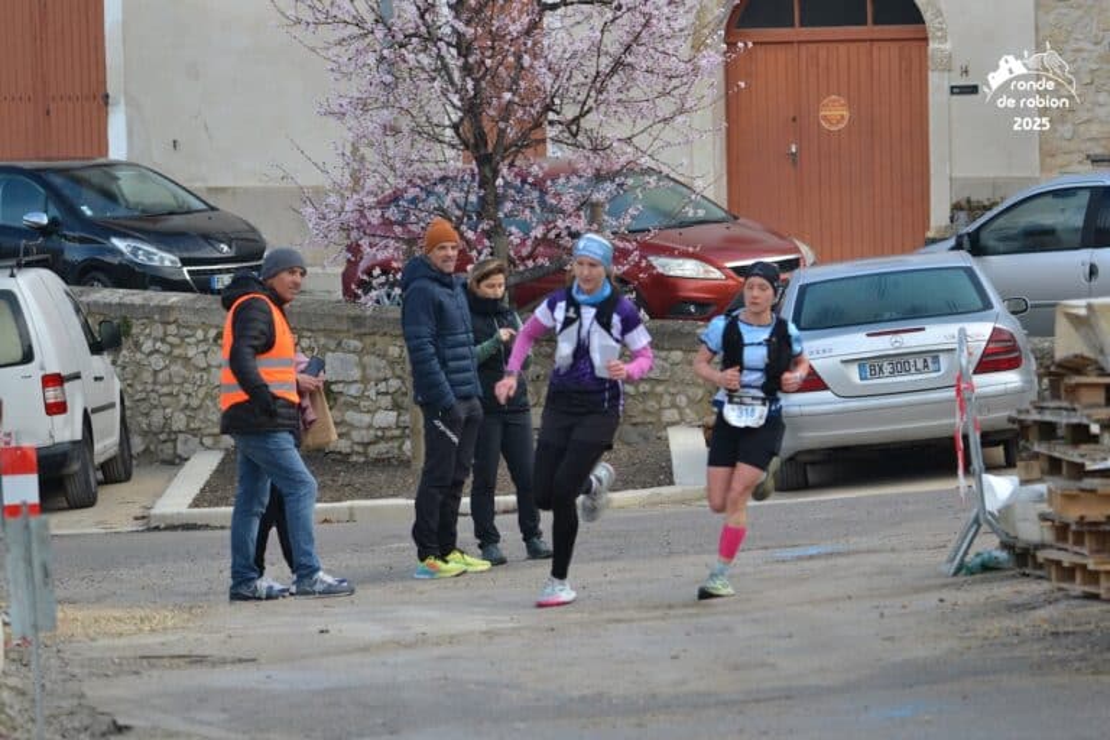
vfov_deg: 6.1
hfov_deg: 9.1
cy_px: 370
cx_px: 555
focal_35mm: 225
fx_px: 6937
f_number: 5
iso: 560
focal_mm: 150
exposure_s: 1/500
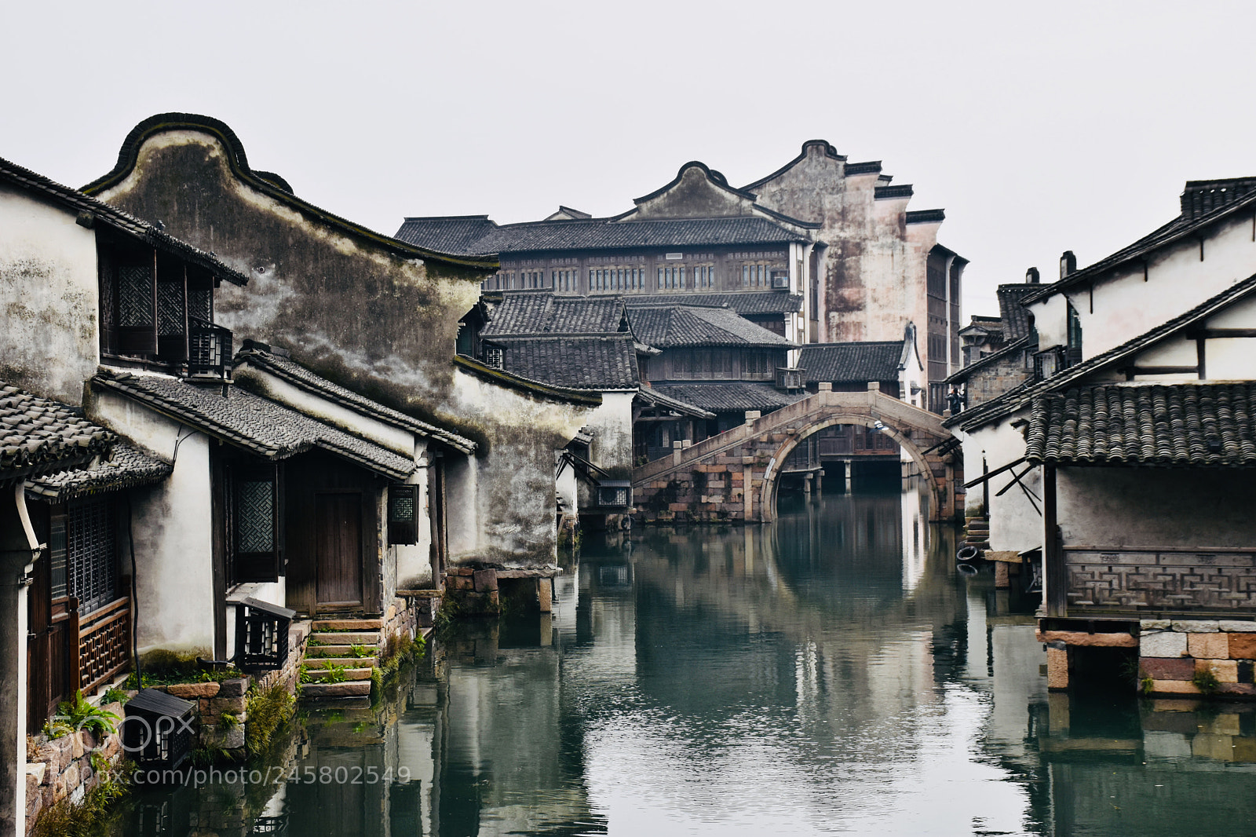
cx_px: 628
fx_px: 2354
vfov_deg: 20.2
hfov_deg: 29.9
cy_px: 418
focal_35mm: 68
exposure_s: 1/400
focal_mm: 45
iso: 400
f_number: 10
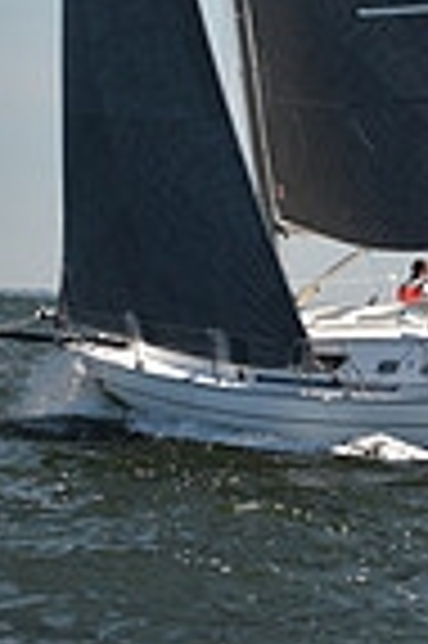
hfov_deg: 4.8
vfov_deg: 7.1
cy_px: -315
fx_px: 5077
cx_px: 363
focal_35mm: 284
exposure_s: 1/1250
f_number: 3.2
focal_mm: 70
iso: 250
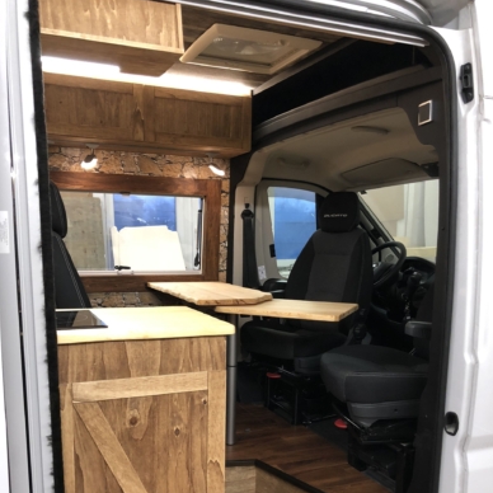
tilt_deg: -9.8
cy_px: 336
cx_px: 244
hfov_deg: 48.4
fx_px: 548
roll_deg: +0.7
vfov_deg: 47.5
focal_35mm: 34
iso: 80
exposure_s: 1/17
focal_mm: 4
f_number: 1.8
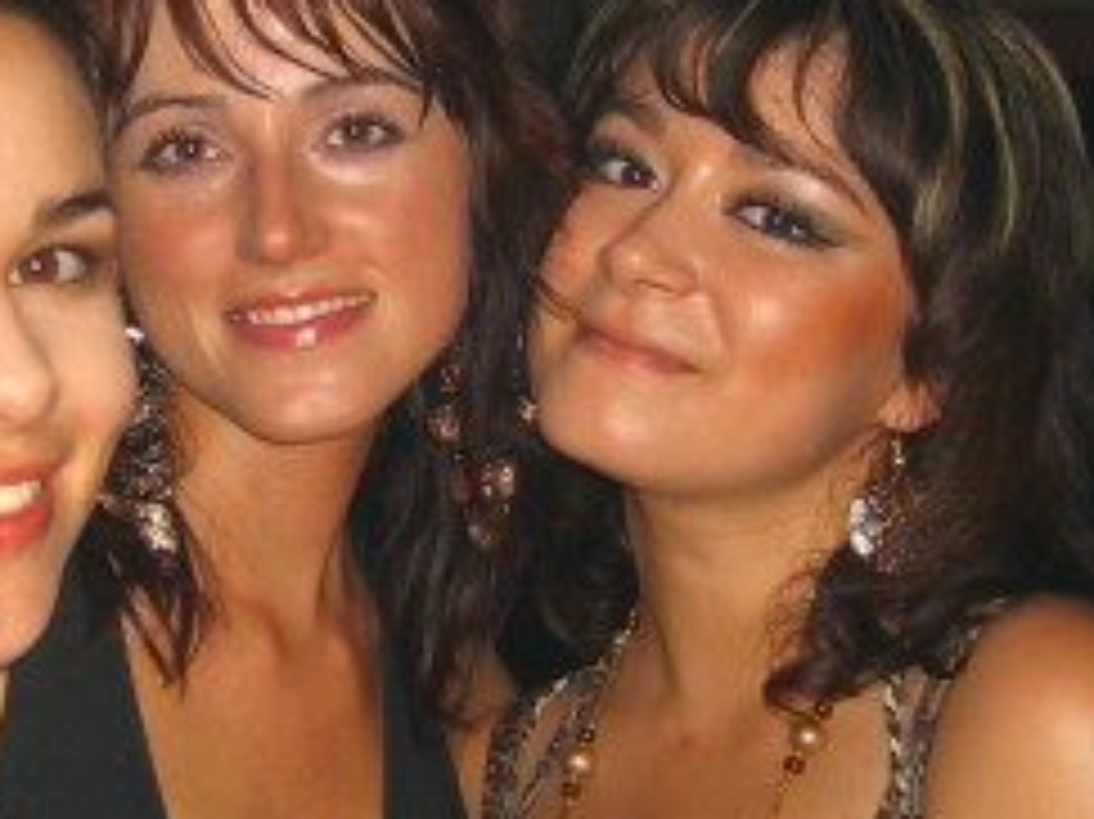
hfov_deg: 20.8
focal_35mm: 94
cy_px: 405
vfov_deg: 15.7
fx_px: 2969
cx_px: 315
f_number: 2.8
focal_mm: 7.9
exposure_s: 1/60
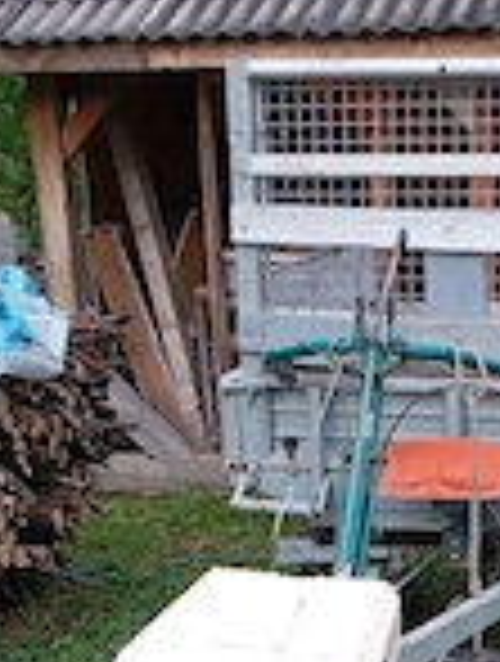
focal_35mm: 76
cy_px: 793
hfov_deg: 19.2
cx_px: 428
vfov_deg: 23.4
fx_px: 1457
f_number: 1.8
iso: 111
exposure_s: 1/323
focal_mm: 4.27
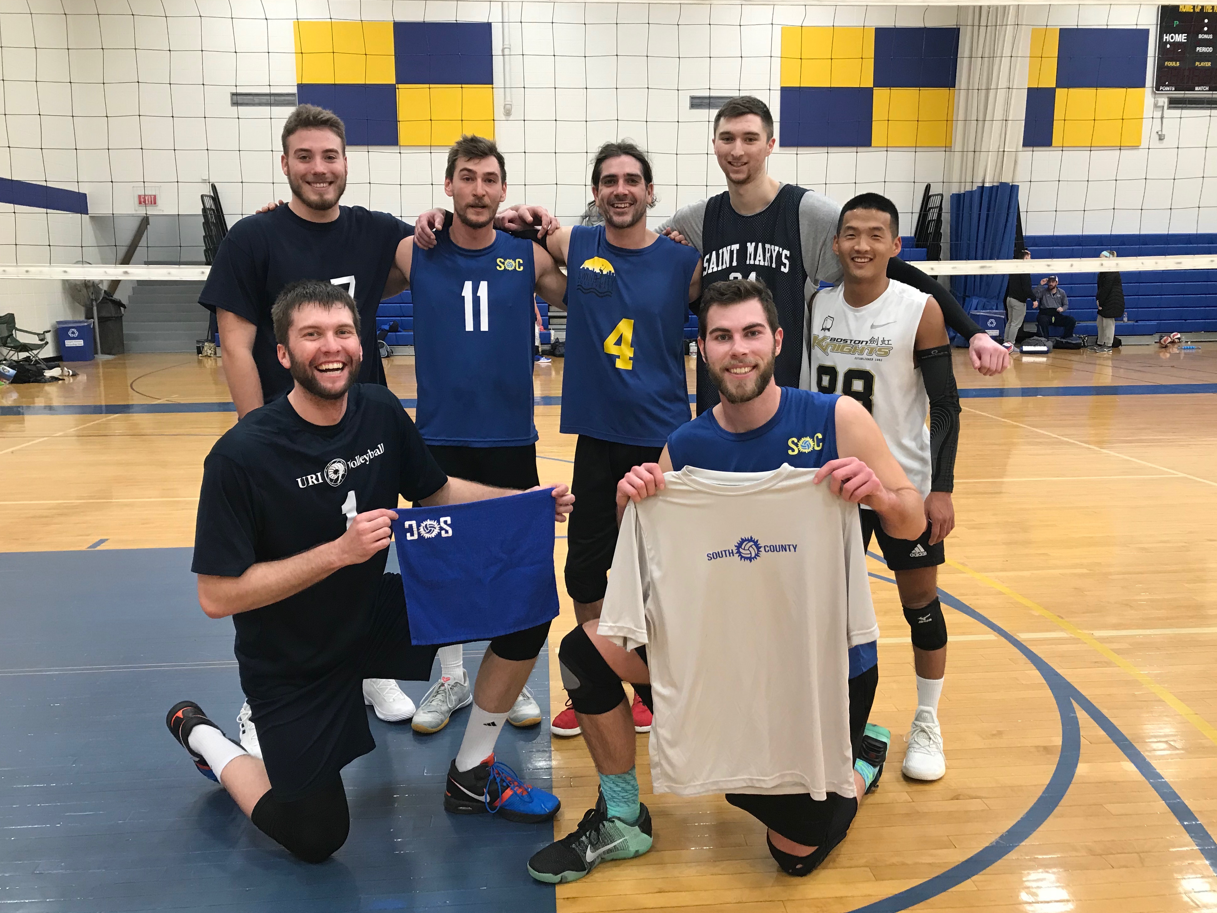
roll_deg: -0.4
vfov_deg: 48.2
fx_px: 1020
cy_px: 453
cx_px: 616
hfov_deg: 61.7
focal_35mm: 29
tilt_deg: -8.7
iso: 32
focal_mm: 3.99
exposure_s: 1/30
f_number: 1.8
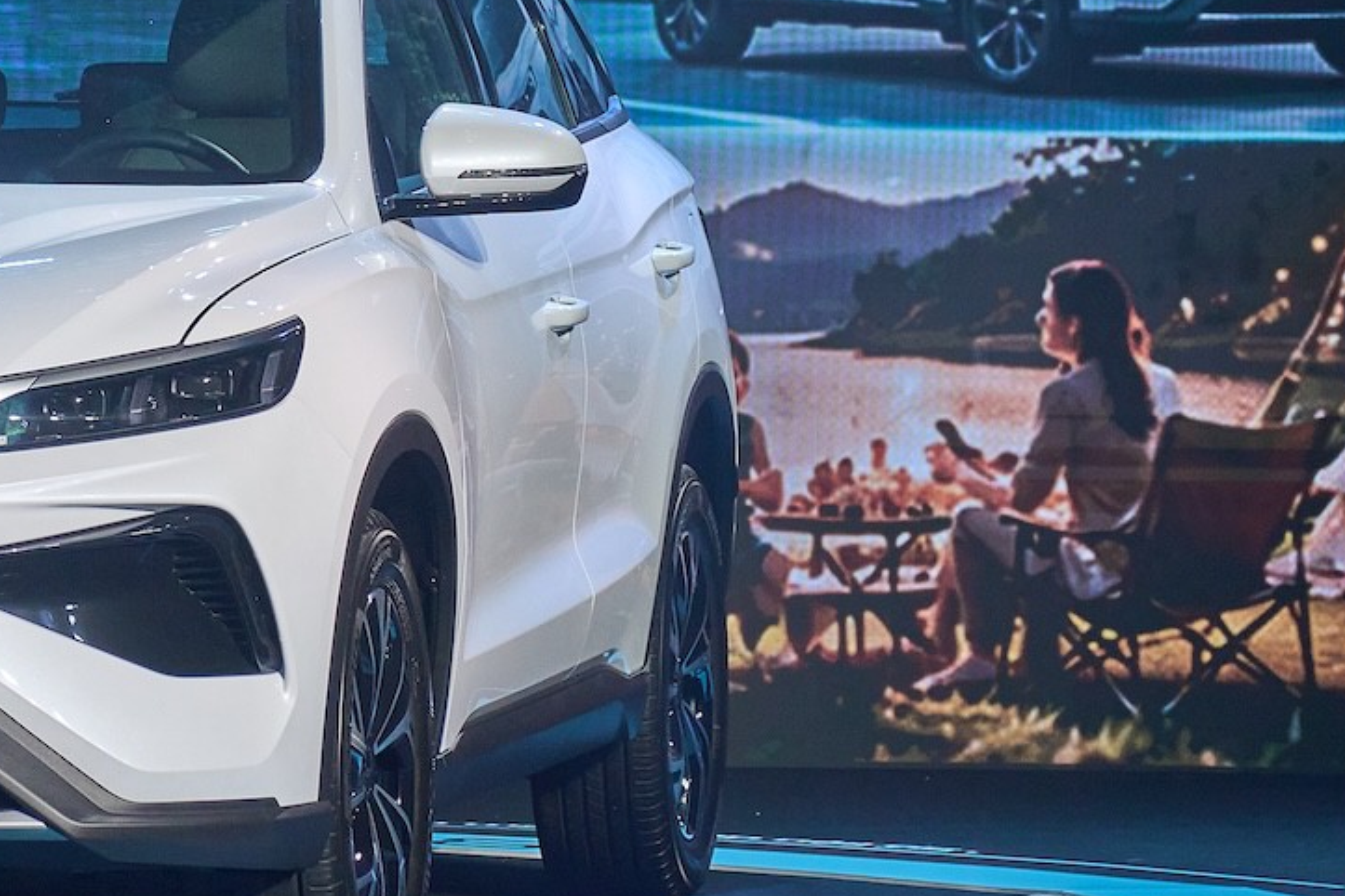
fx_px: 10423
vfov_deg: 4.9
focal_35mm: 279
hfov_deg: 7.3
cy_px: 208
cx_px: -205
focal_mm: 70
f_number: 4
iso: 640
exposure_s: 1/500
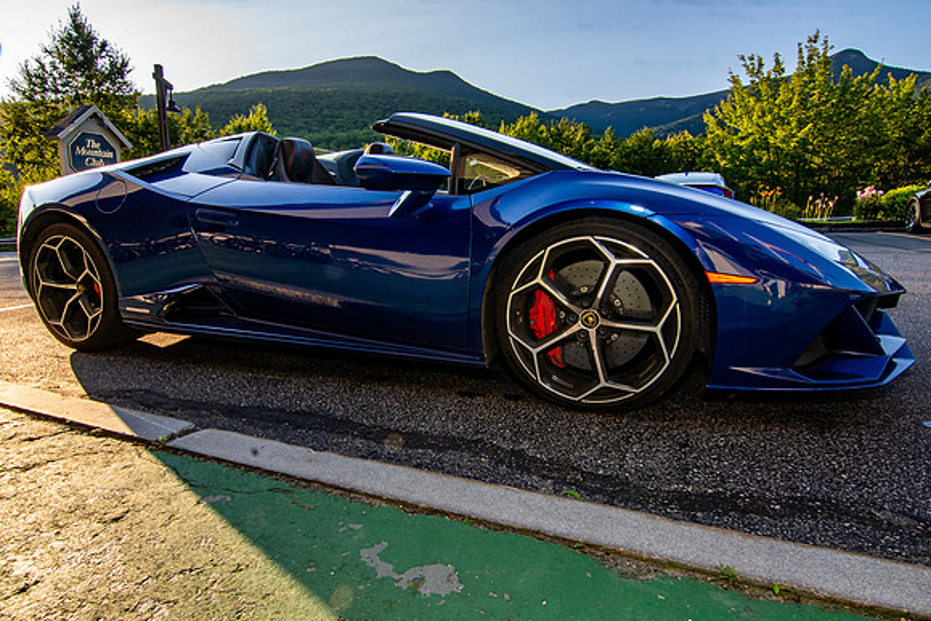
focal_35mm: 19
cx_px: 451
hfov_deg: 88.2
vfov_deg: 65.8
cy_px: 320
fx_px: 480
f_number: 16
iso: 400
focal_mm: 12
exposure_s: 1/50
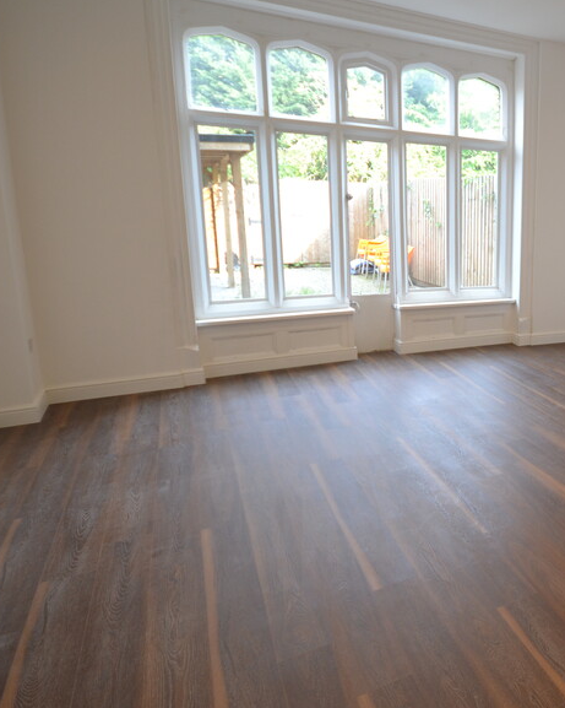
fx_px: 523
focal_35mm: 25
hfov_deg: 49.0
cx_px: 533
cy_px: 323
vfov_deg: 68.0
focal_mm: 10
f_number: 4.5
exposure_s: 1/80
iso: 400
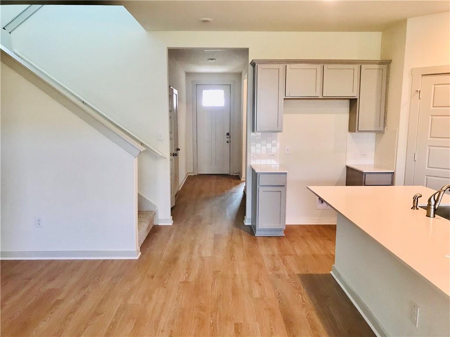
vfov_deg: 49.7
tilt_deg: -6.4
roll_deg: +0.1
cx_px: 225
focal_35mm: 28
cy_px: 168
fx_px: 364
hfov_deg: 63.4
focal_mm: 3.99
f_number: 1.8
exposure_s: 1/30
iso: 32
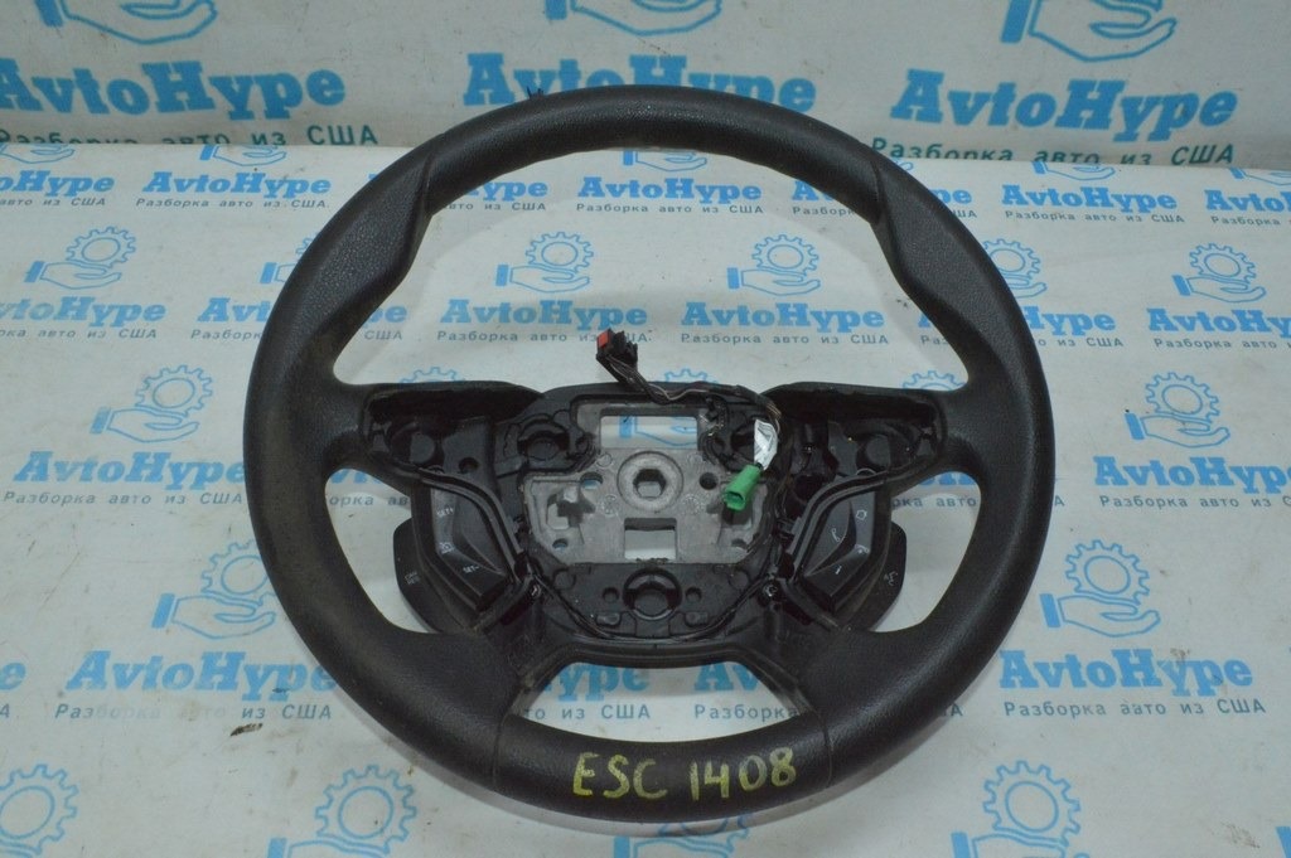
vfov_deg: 41.6
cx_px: 646
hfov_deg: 59.5
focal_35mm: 32
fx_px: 1129
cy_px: 429
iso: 5600
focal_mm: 21
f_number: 25
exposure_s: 1/60
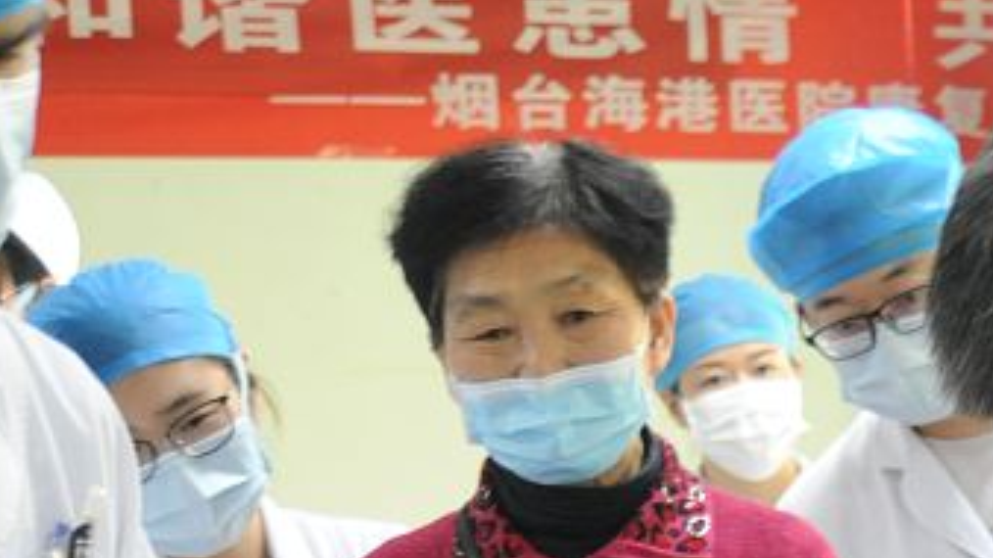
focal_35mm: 104
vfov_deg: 11.0
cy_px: 953
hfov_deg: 19.0
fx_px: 2738
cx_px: 1299
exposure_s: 1/30
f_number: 3.5
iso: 1600
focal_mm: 28
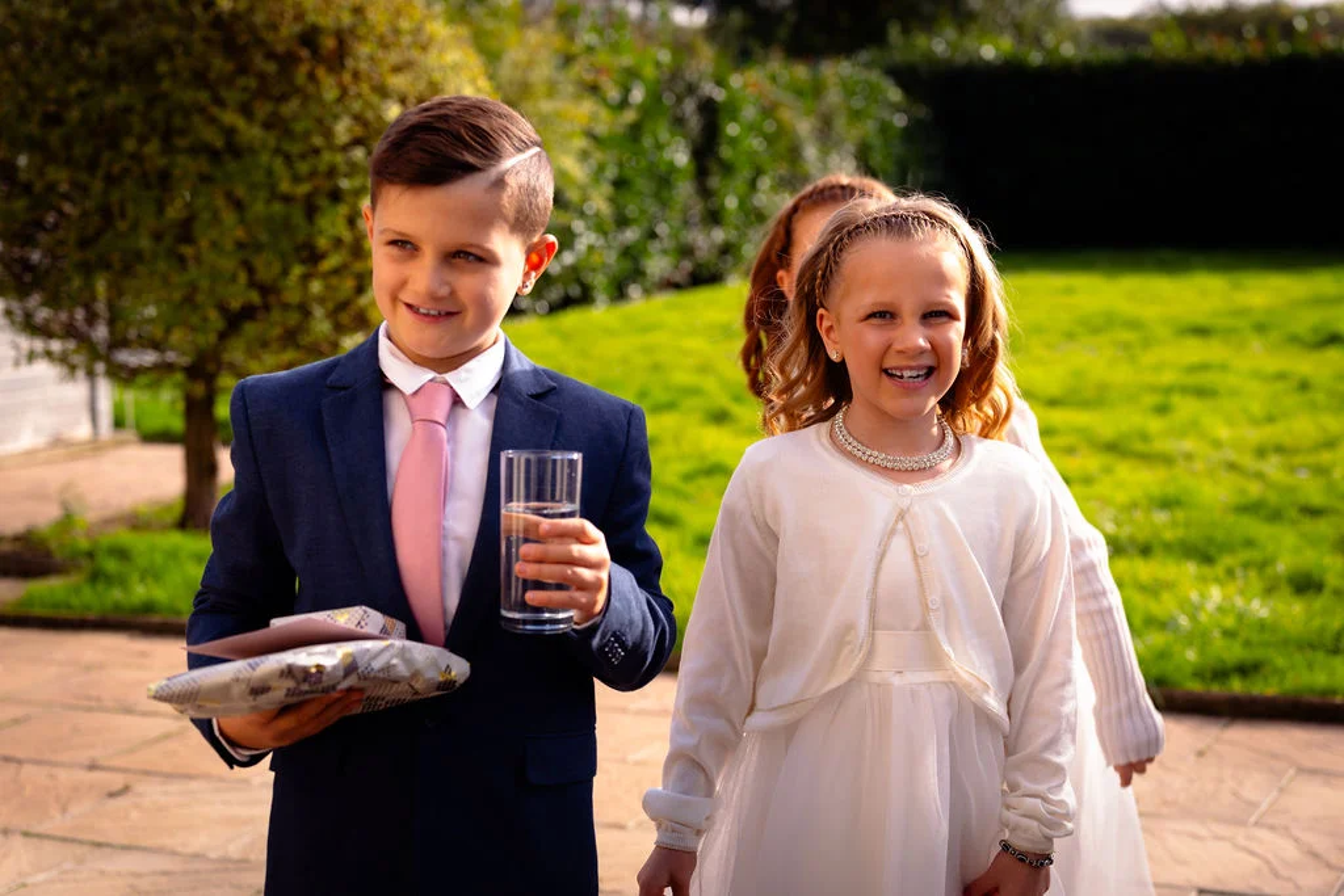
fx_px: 2195
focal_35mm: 59
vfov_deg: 23.1
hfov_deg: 34.0
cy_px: 416
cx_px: 683
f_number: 3.2
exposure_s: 1/200
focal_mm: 49
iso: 100
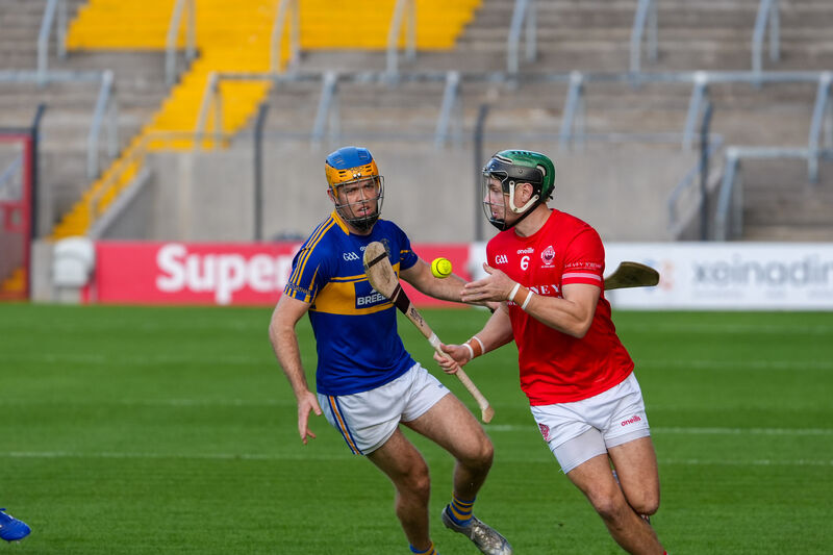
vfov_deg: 3.8
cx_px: 416
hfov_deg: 5.7
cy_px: 278
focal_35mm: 362
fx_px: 8374
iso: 640
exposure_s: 1/640
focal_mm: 362
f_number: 6.3
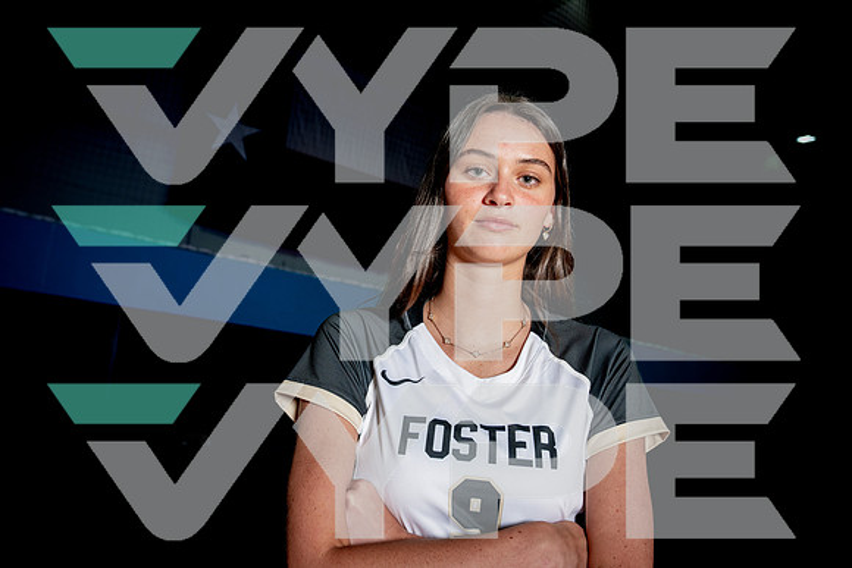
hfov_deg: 57.3
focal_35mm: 33
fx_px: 779
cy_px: 284
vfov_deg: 40.1
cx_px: 426
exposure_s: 1/200
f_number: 5
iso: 250
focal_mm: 32
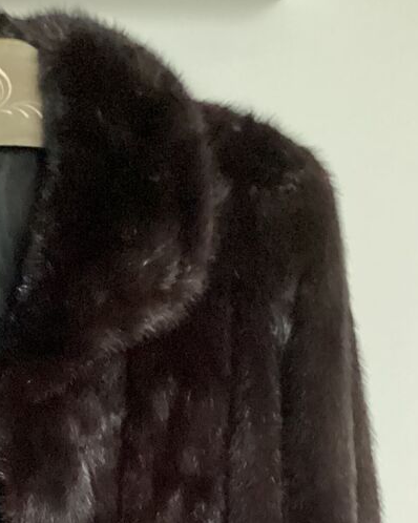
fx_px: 1253
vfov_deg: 21.2
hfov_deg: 18.5
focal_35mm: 81
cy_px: 697
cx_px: 16
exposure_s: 1/15
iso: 800
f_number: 2.4
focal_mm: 3.3
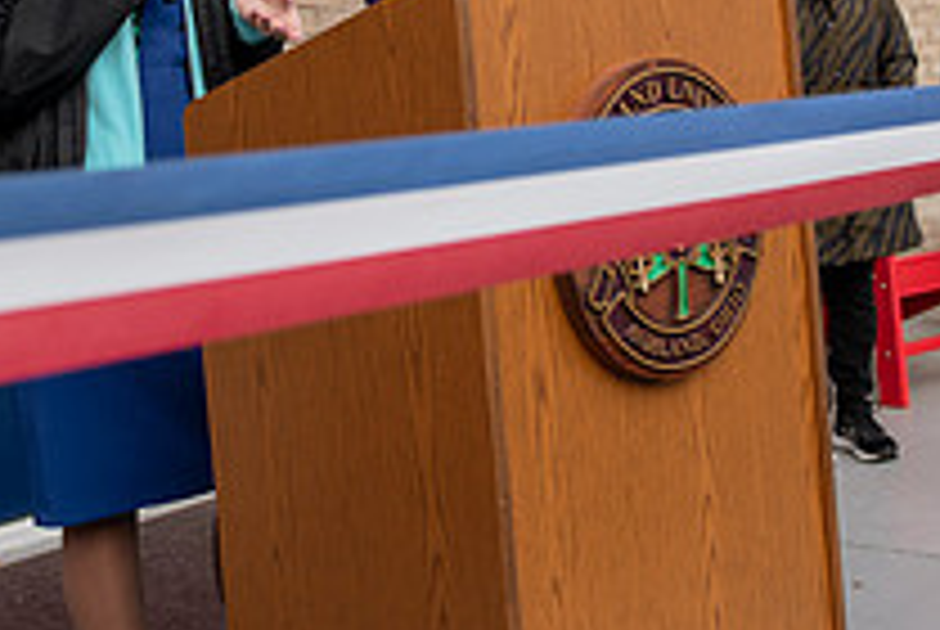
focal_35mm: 72
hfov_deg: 28.0
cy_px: 70
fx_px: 1883
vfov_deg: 18.7
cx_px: 396
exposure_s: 1/320
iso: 160
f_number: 3.5
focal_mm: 26
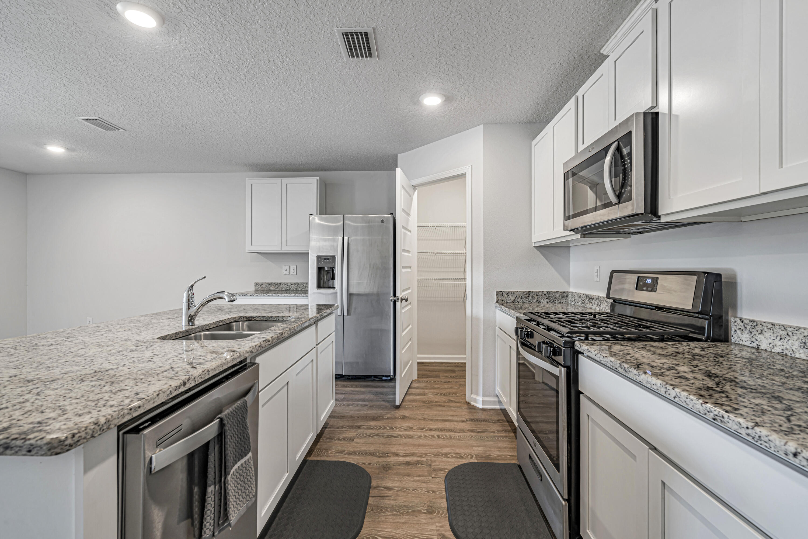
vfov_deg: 73.7
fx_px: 359
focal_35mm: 16
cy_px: 270
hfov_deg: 96.7
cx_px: 404
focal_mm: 16
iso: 100
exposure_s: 1/2.5
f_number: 8
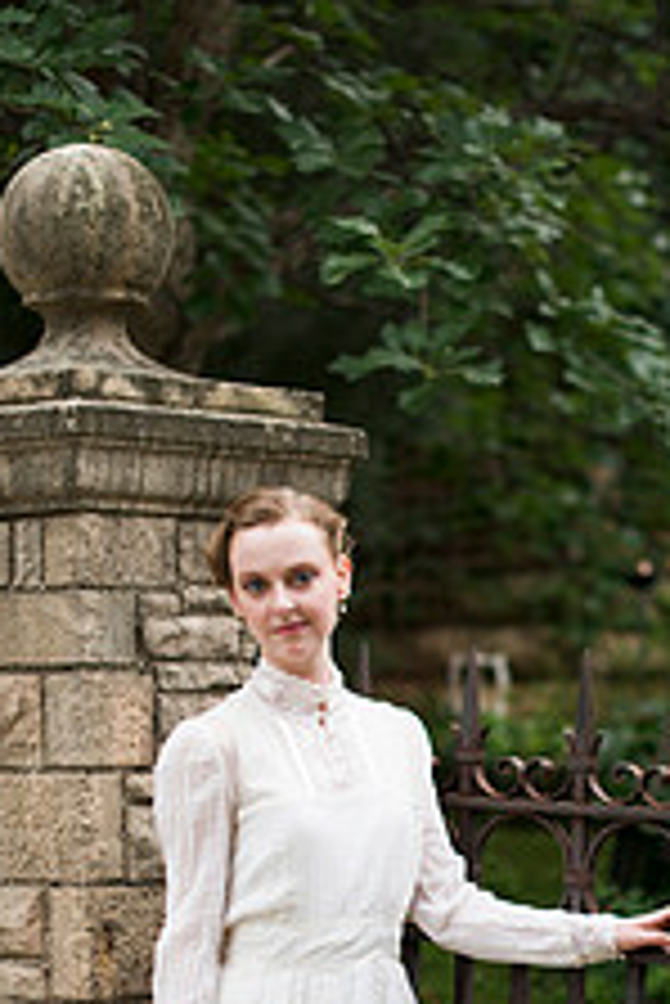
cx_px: 468
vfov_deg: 19.9
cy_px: 860
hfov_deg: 13.5
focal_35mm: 101
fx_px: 2815
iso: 200
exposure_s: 1/500
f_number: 2
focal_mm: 50
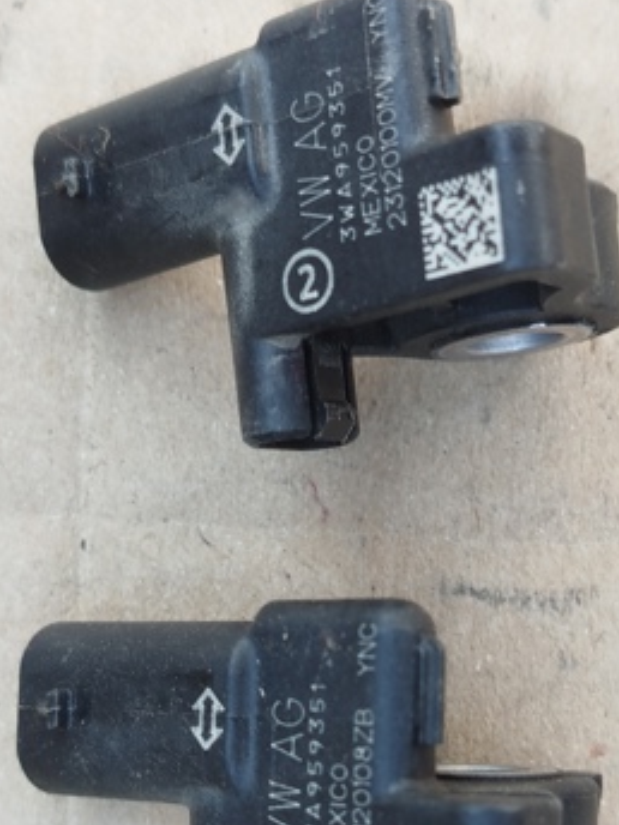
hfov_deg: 21.9
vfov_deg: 28.8
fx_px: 1597
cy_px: 544
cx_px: 329
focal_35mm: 67
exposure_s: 1/50
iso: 64
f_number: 1.7
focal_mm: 5.31
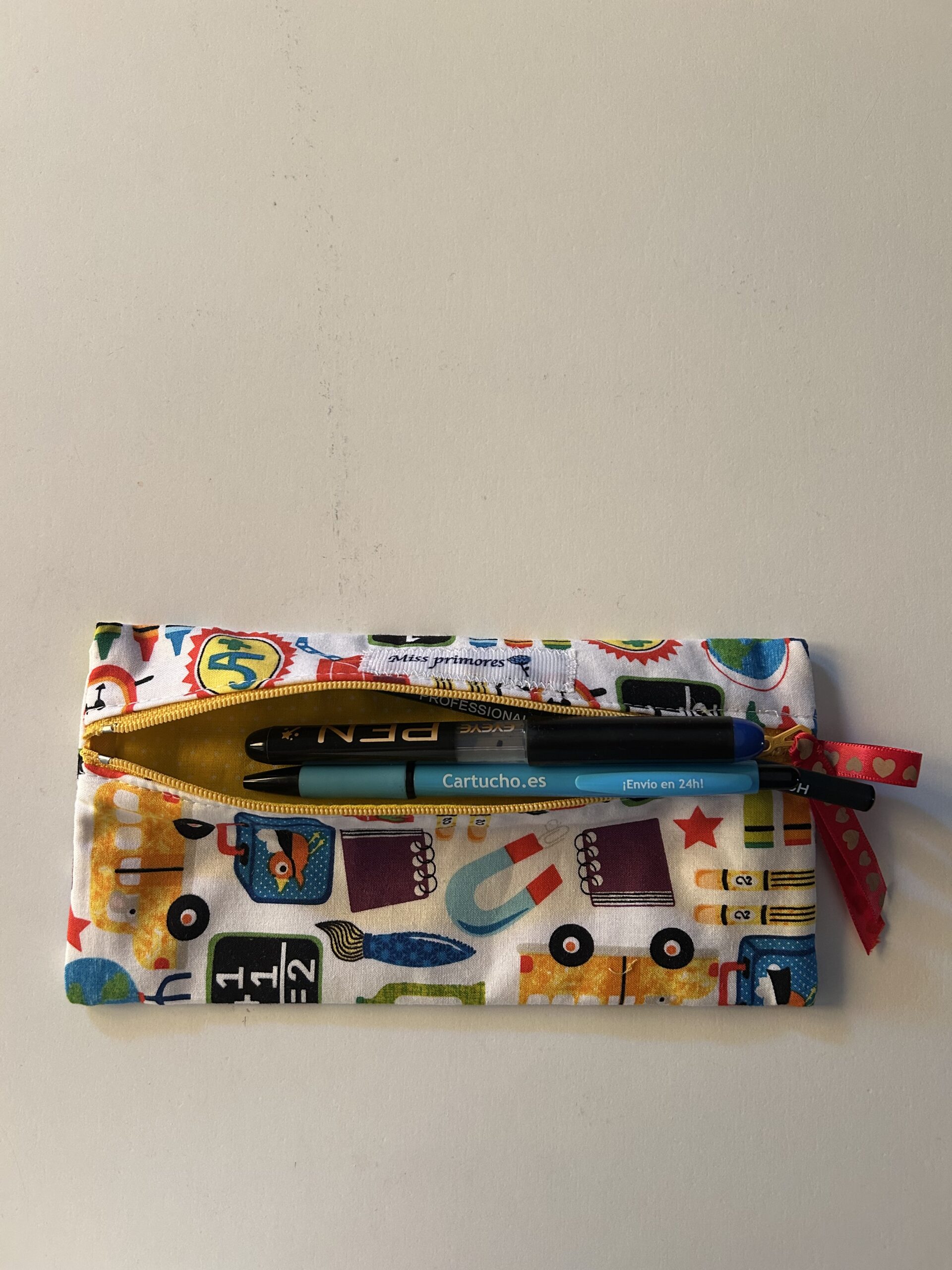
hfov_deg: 53.1
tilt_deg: -83.4
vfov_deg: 67.3
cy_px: 635
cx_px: 476
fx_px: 953
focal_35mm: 26
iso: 125
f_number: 1.5
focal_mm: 5.7
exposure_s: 1/60
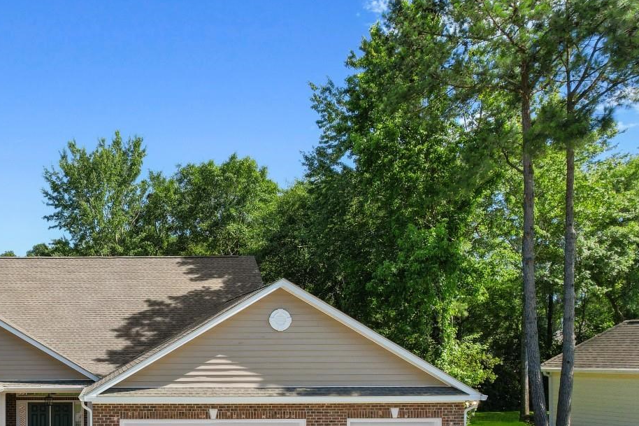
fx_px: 692
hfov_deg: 45.8
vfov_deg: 33.3
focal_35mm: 39
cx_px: 89
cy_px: 336
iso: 100
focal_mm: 8.38
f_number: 2.8
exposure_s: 1/400
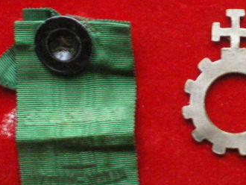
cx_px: 191
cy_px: 78
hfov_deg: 17.0
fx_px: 818
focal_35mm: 115
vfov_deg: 12.9
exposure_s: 1/8
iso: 400
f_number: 3.1
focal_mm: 6.3
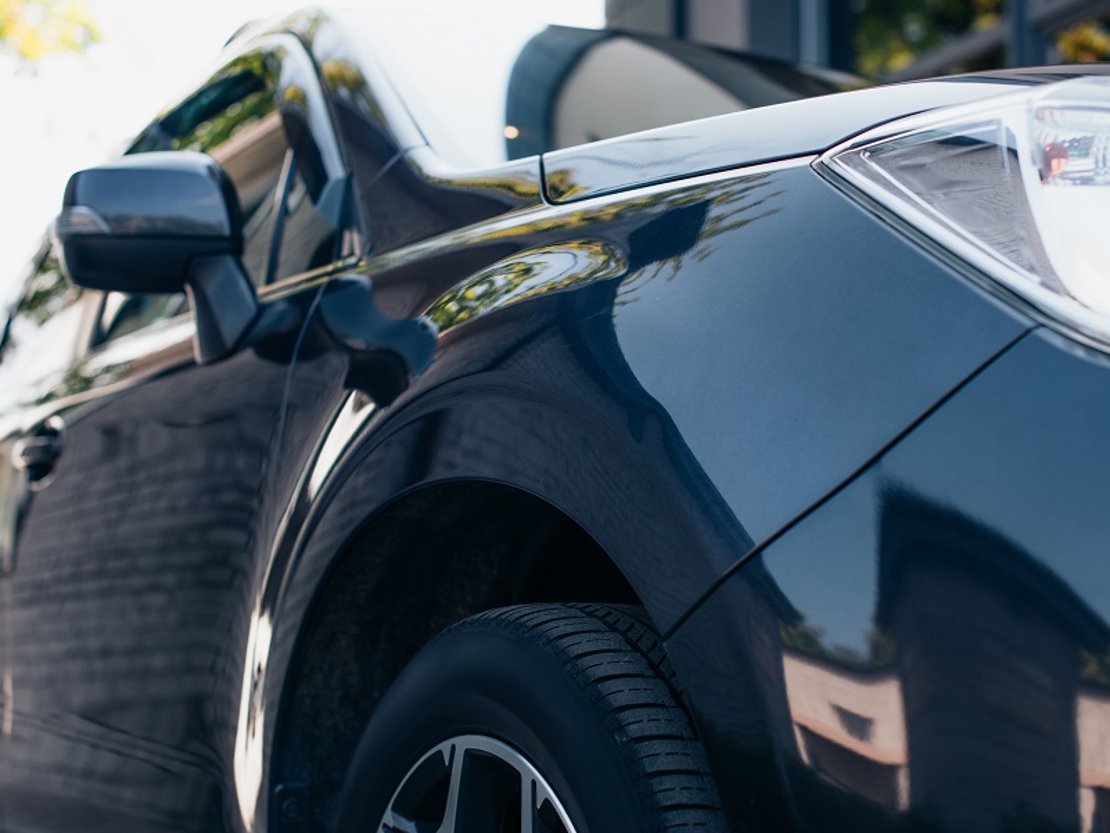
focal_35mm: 60
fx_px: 1924
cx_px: 618
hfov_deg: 32.1
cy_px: 440
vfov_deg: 24.4
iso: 100
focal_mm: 50
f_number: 3.2
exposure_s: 1/250
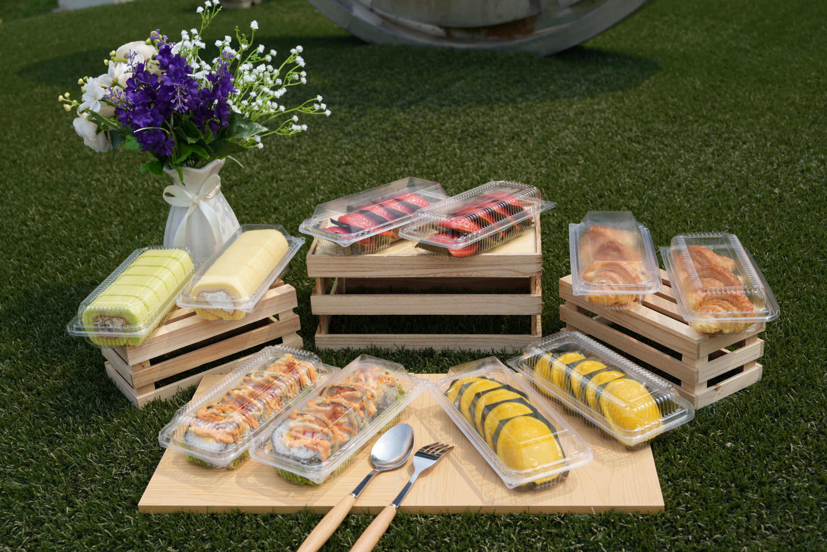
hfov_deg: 43.6
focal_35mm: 45
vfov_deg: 29.9
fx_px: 1034
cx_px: 414
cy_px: 276
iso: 100
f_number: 8
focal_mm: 45
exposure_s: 1/320
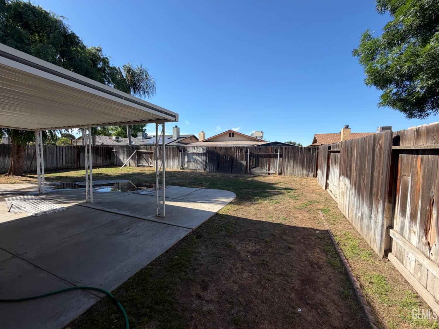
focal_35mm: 14
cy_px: 164
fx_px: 178
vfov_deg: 85.7
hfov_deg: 102.1
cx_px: 220
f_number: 2.2
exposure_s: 1/770
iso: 32
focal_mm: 2.22
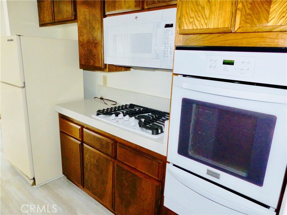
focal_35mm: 25
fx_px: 207
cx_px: 144
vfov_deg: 54.9
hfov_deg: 69.4
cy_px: 108
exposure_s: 1/60
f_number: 2.8
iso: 400
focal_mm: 4.5
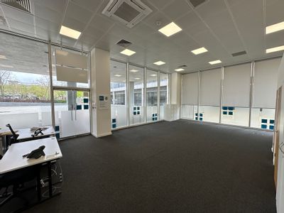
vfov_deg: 85.7
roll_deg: -0.2
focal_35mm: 14
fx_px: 115
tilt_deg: -2.5
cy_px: 106
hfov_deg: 102.1
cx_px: 142
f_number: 2.2
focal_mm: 2.22
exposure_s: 1/155
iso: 40
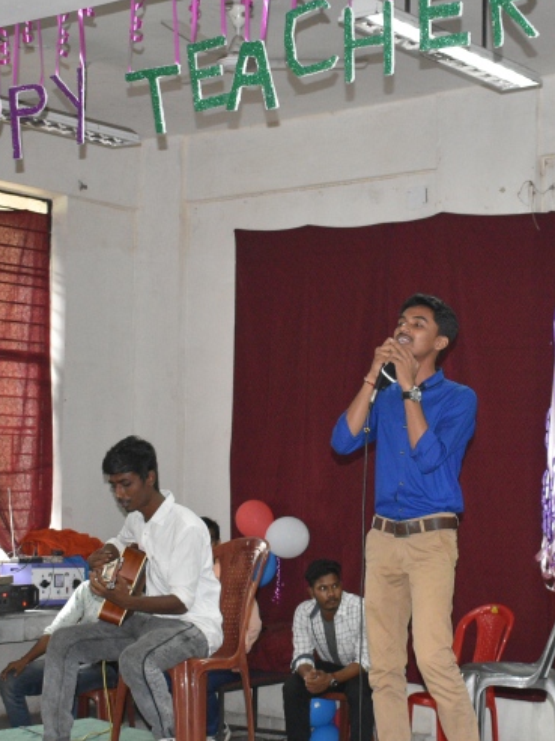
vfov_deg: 26.0
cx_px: 365
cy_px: 424
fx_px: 1603
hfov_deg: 19.6
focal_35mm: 75
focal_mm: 25
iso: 2000
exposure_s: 1/60
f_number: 4
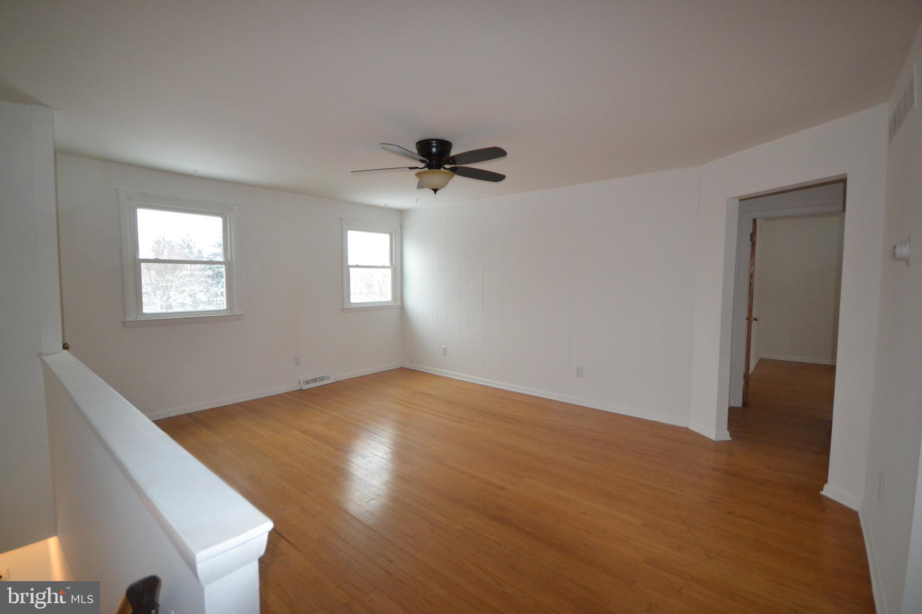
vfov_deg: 77.3
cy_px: 307
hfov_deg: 100.4
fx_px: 384
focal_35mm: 15
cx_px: 461
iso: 1400
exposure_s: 1/60
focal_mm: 10
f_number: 4
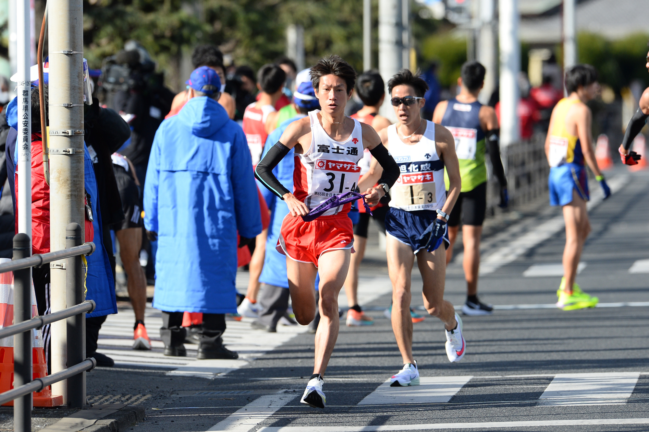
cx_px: 324
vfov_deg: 3.4
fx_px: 7210
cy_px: 216
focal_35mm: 400
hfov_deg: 5.2
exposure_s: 1/1250
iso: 450
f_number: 5.6
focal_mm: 400
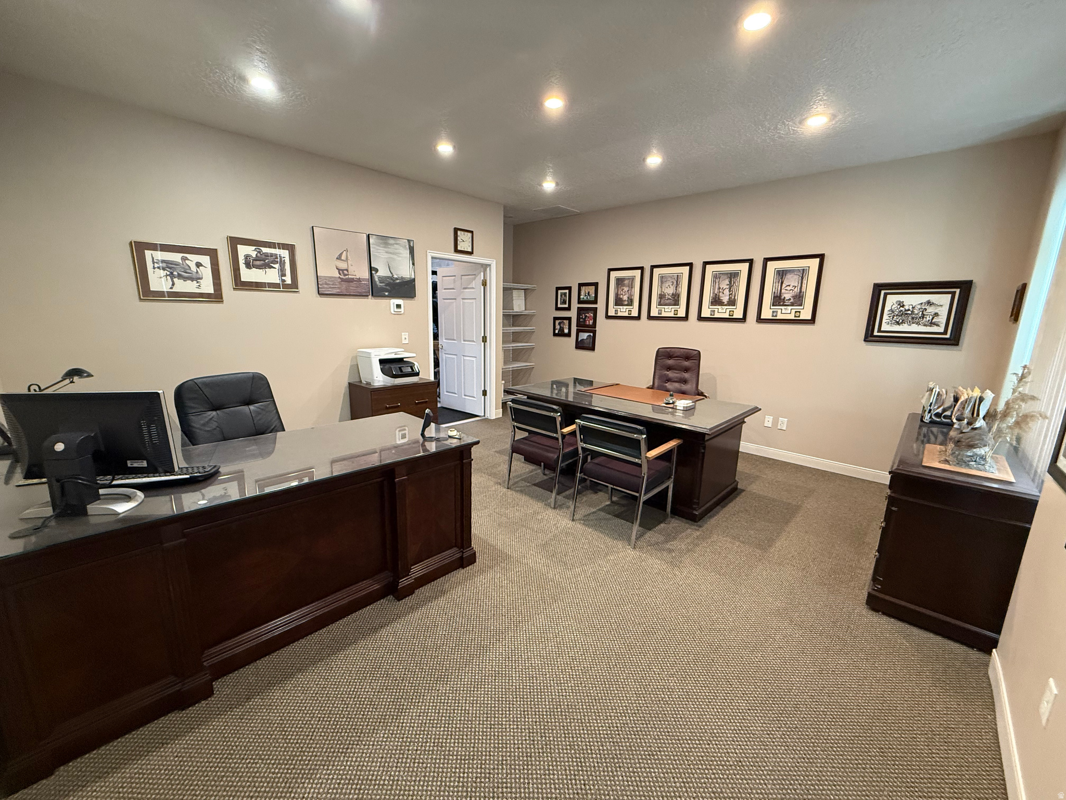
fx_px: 431
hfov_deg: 102.1
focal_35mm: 14
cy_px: 400
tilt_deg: -11.6
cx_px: 533
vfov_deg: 85.7
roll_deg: -1.1
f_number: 2.2
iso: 400
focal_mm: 2.22
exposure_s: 1/60
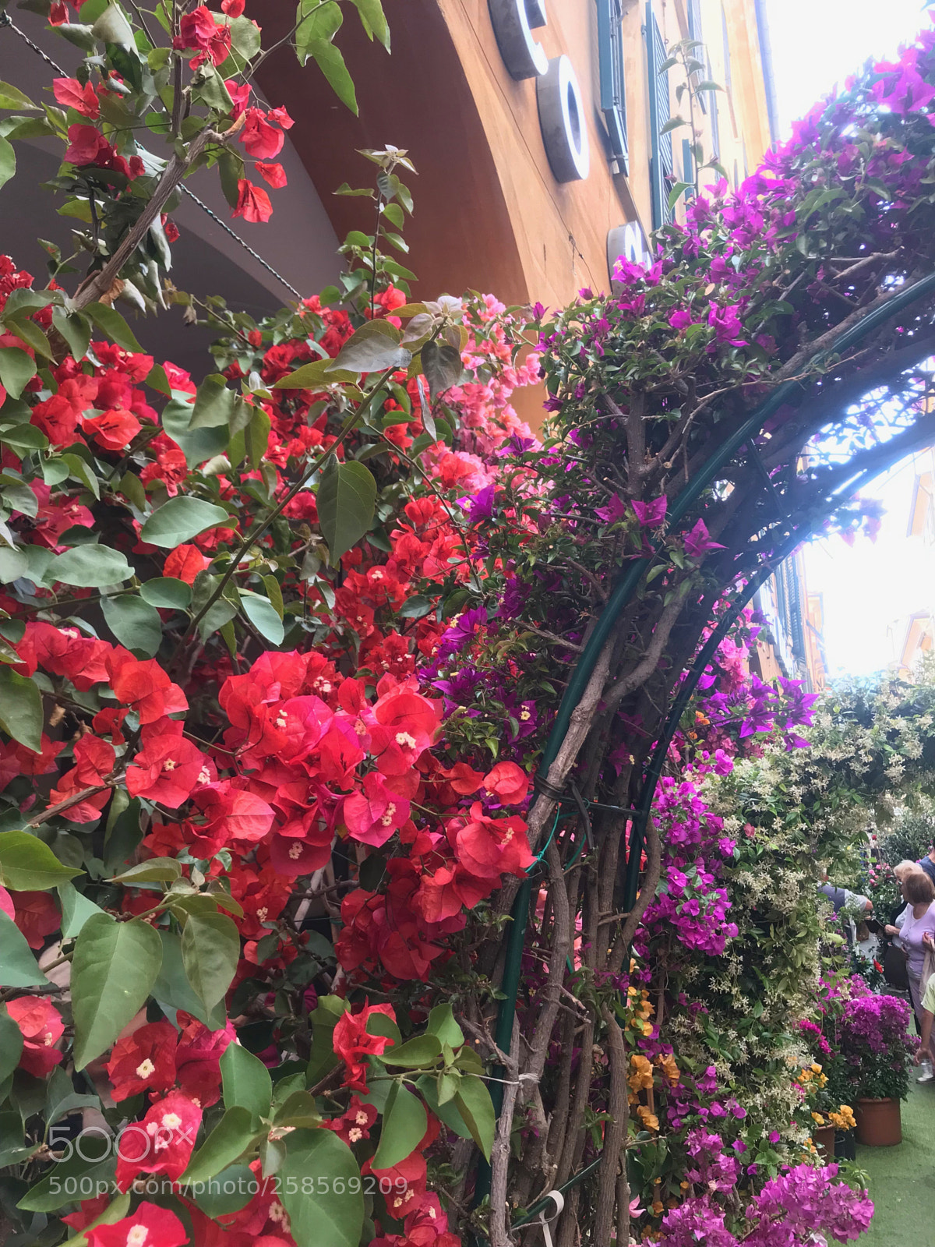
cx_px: 468
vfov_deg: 63.4
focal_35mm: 28
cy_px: 624
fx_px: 1008
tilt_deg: +11.7
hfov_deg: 49.7
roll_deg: +0.7
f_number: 1.8
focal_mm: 3.99
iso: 32
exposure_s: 1/100
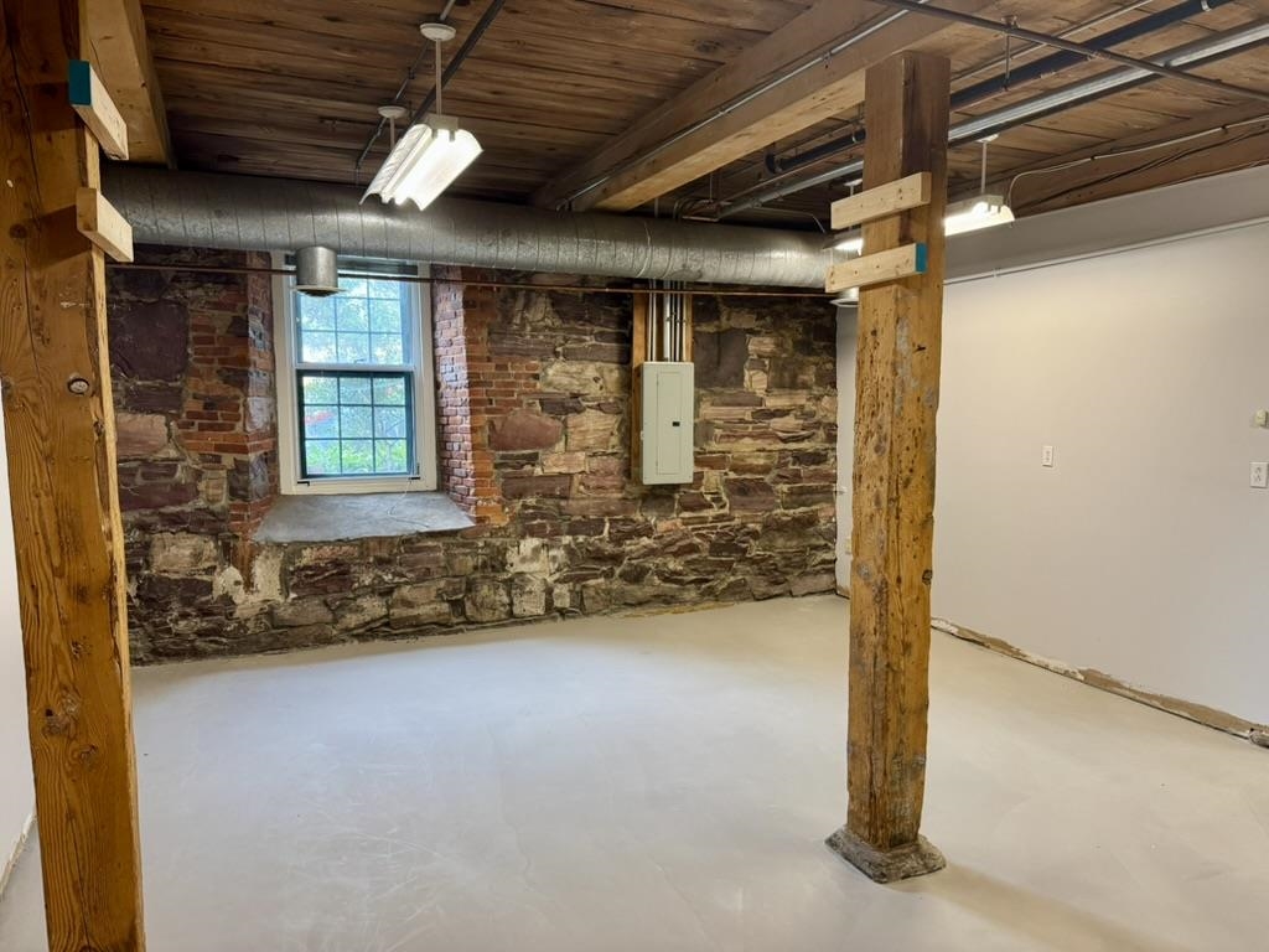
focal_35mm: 24
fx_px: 880
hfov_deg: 71.6
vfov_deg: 56.8
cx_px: 634
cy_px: 476
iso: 250
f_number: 1.78
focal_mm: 6.76
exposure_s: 1/60
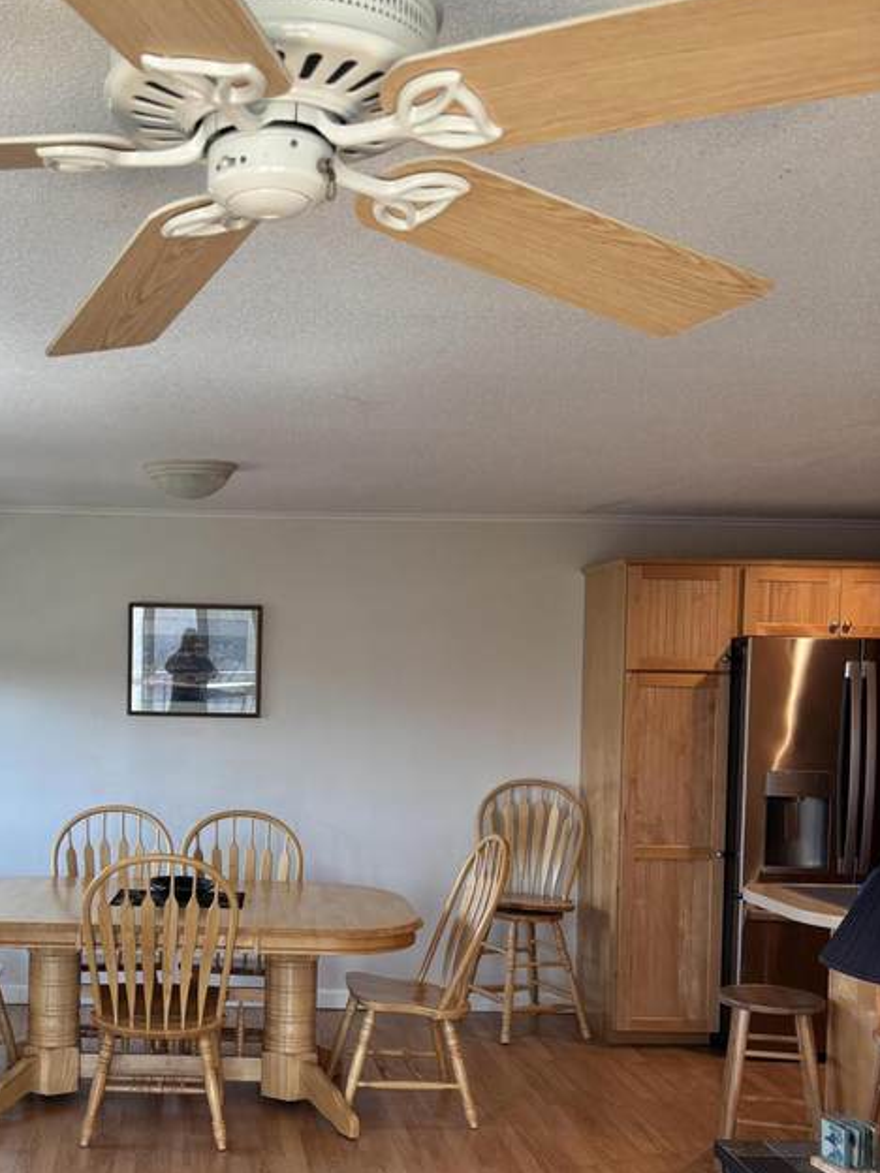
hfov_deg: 35.1
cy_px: 729
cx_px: 211
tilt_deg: -3.1
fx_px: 1356
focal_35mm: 40
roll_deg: -2.0
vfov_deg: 46.4
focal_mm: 5.96
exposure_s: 1/120
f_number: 1.6
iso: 100
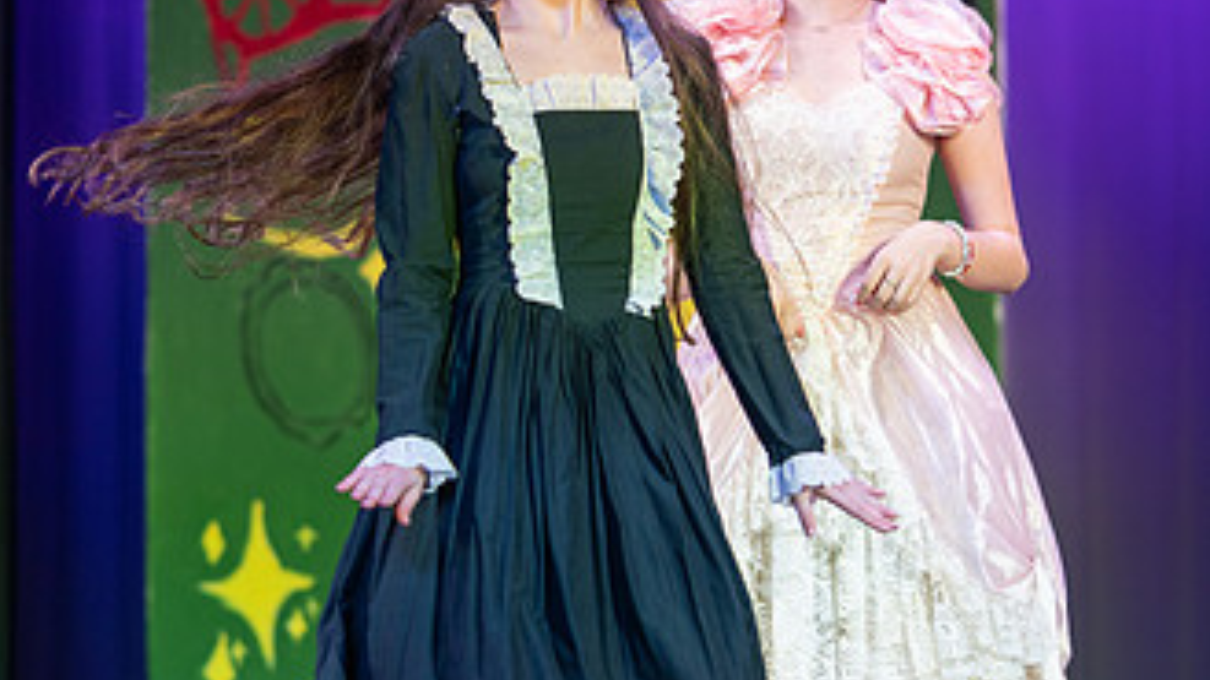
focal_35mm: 195
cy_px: 375
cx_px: 501
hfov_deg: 11.0
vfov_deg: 6.2
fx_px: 6256
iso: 220
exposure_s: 1/400
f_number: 1.8
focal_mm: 85
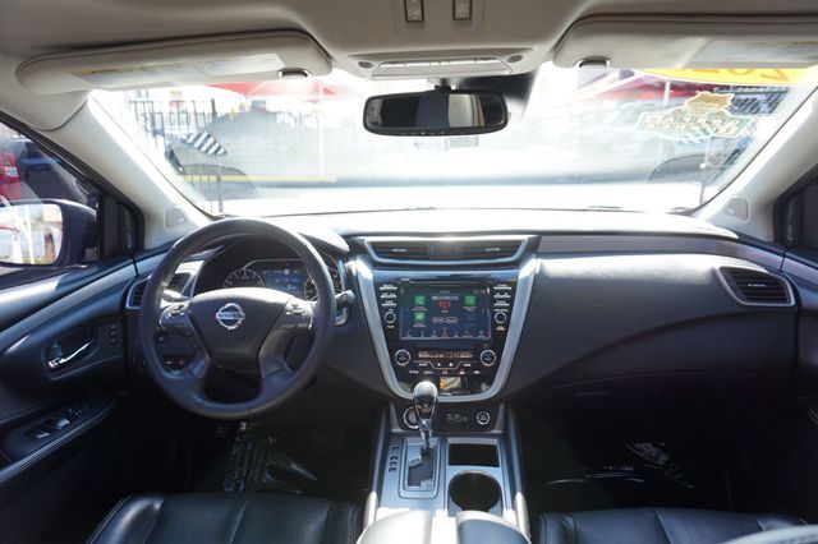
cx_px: 409
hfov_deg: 73.8
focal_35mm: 24
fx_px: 545
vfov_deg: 53.1
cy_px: 272
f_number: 4
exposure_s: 1/60
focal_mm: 16
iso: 100
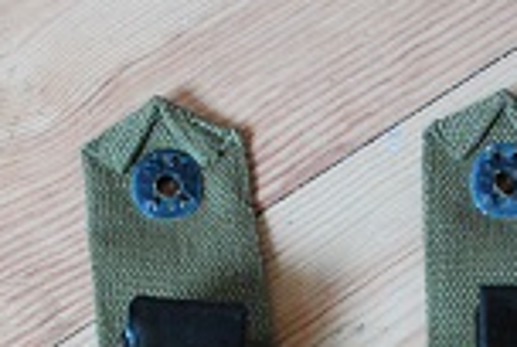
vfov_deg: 10.0
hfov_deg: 15.7
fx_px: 1871
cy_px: 641
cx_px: 330
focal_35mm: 130
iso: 1400
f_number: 4
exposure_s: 1/30
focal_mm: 22
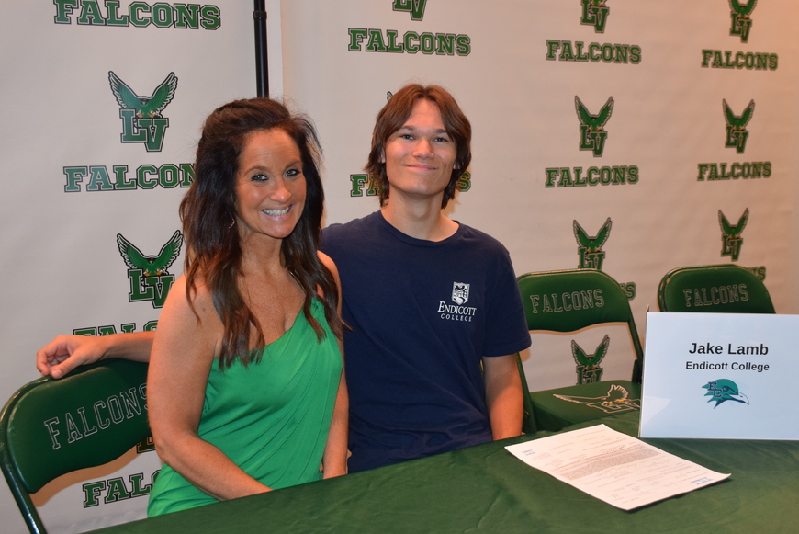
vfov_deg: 33.0
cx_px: 439
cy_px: 244
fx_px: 901
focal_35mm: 41
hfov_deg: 47.7
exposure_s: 1/80
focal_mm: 23
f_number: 4.5
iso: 800
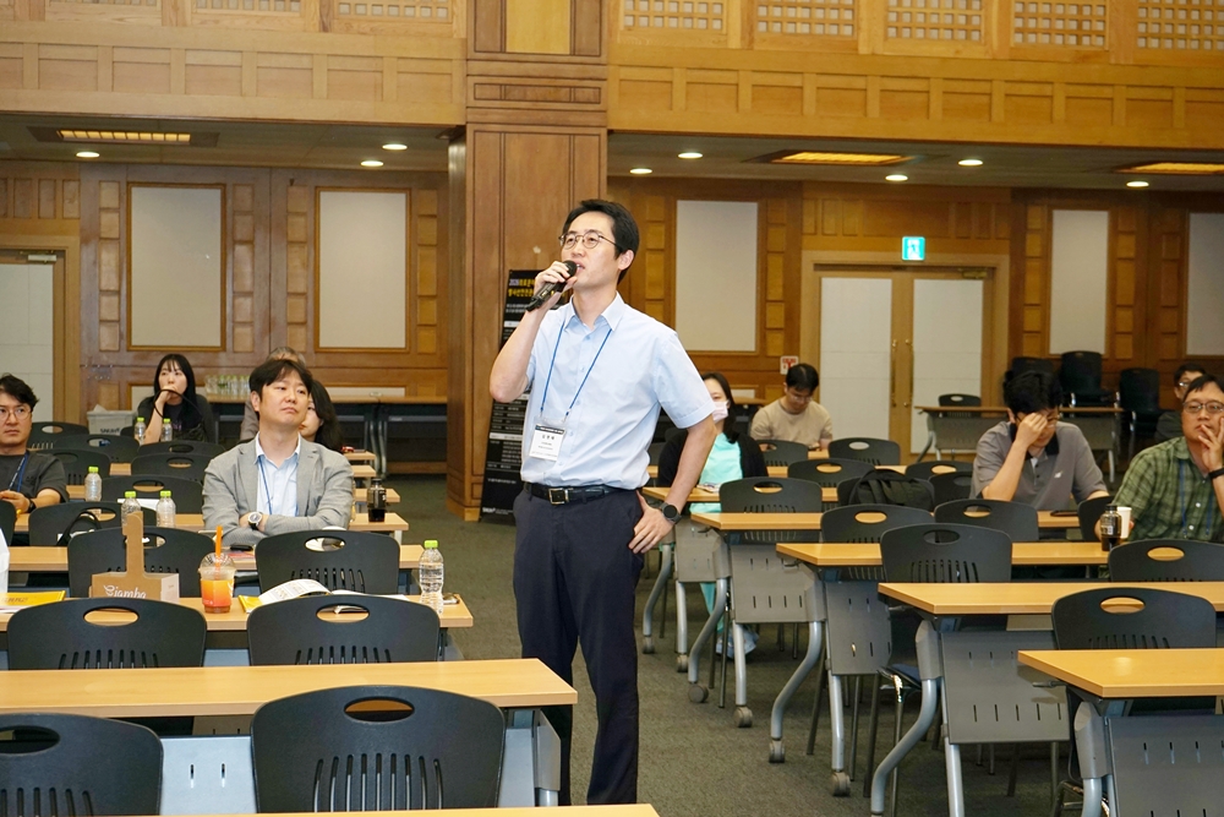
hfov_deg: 35.6
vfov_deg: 24.2
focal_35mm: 56
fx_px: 1904
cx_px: 612
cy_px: 408
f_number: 7.1
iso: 400
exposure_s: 1/100
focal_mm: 56
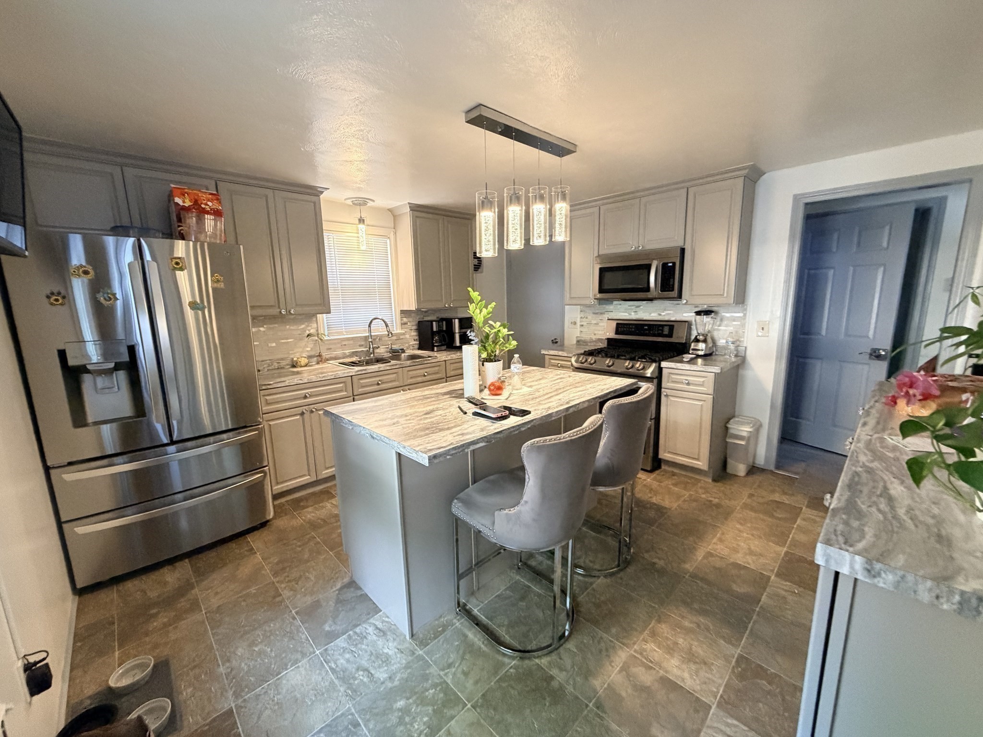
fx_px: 398
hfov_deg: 102.1
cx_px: 492
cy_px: 368
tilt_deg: -10.2
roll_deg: +1.4
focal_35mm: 14
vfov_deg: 85.7
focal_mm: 2.22
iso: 500
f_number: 2.2
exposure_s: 1/60
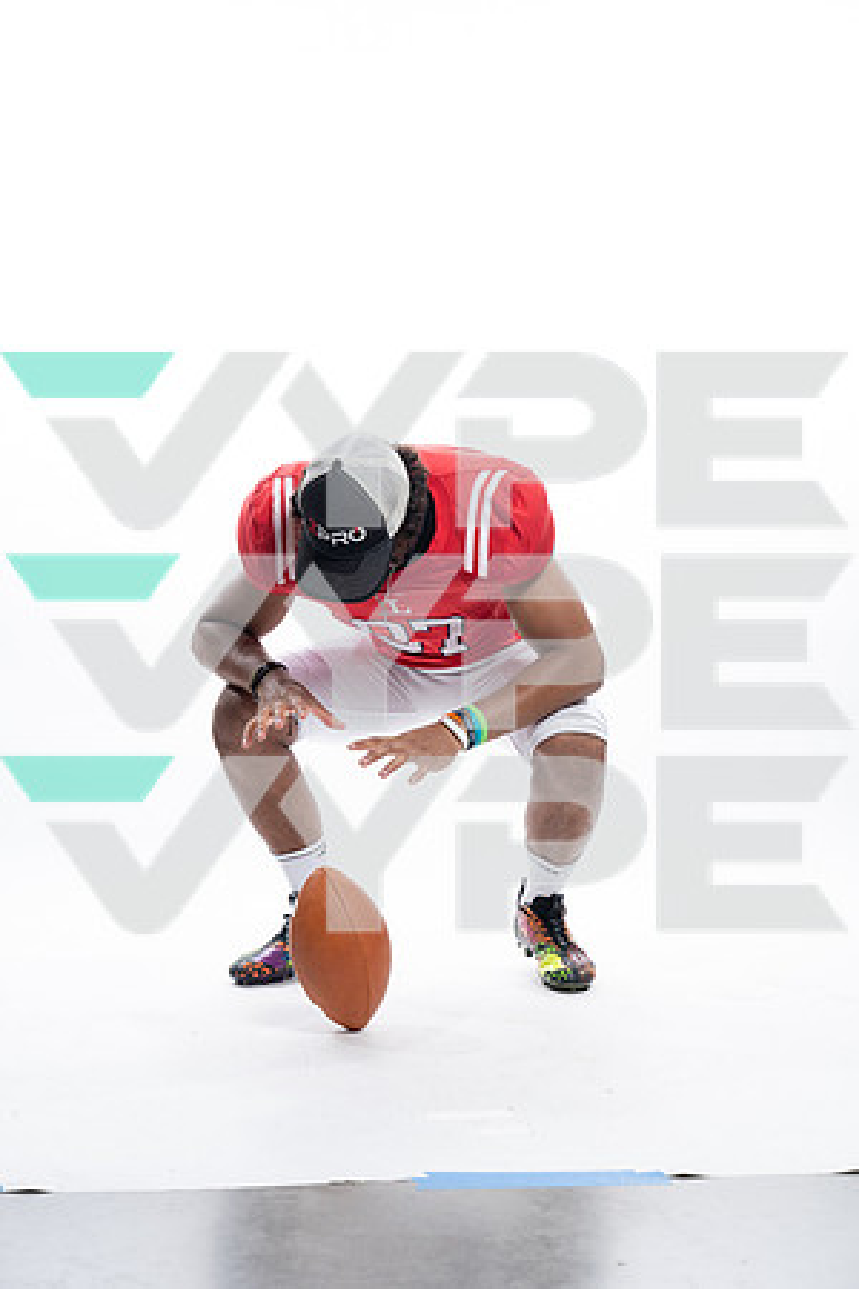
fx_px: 2004
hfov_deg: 24.2
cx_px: 430
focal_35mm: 56
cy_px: 644
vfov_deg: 35.6
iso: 200
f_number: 5.6
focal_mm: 56
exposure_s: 1/250
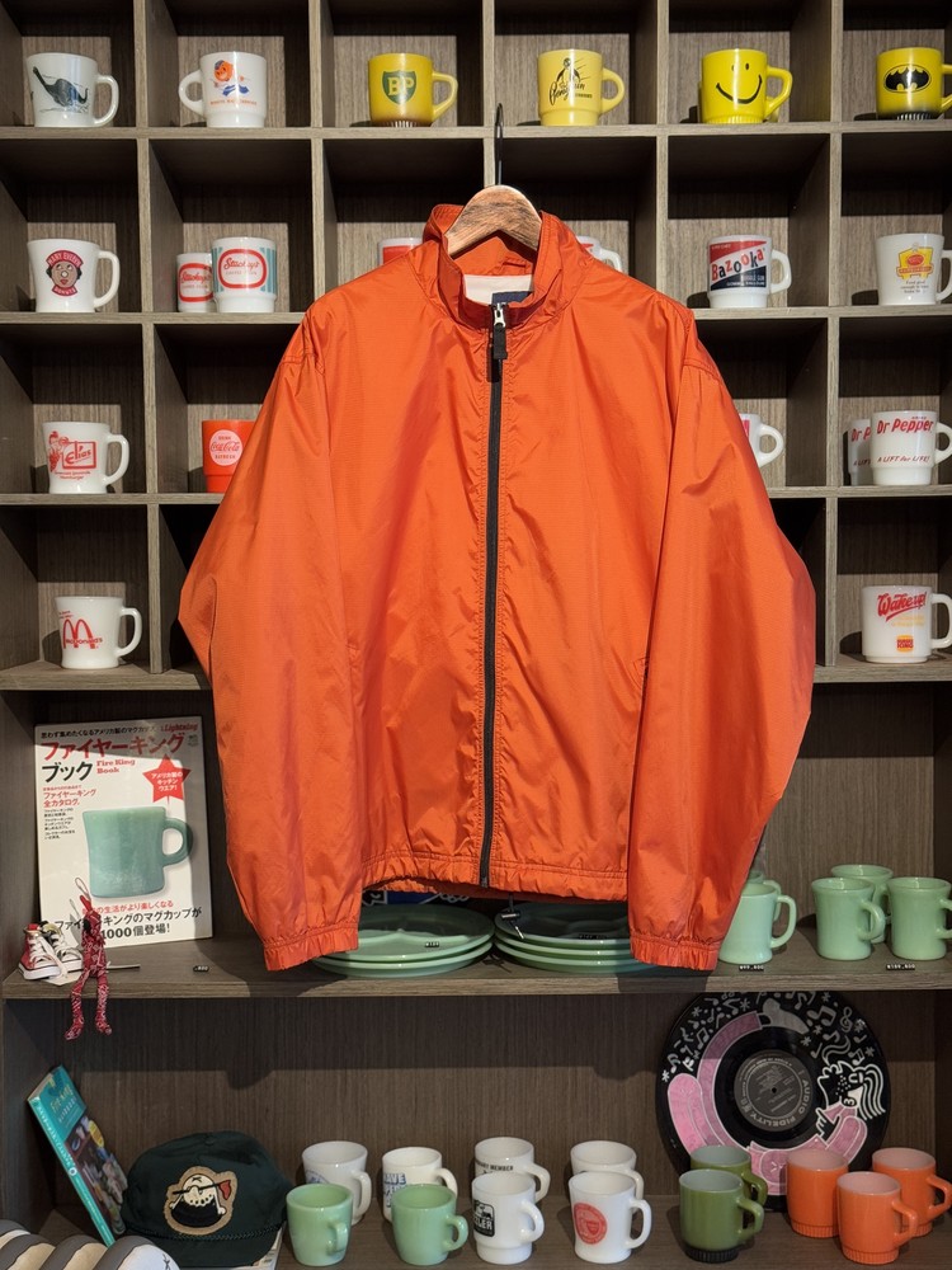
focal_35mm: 48
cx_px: 476
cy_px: 635
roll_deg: +0.7
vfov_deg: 39.7
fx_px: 1760
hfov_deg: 30.3
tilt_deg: -3.8
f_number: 1.78
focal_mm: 6.76
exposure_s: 1/60
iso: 160
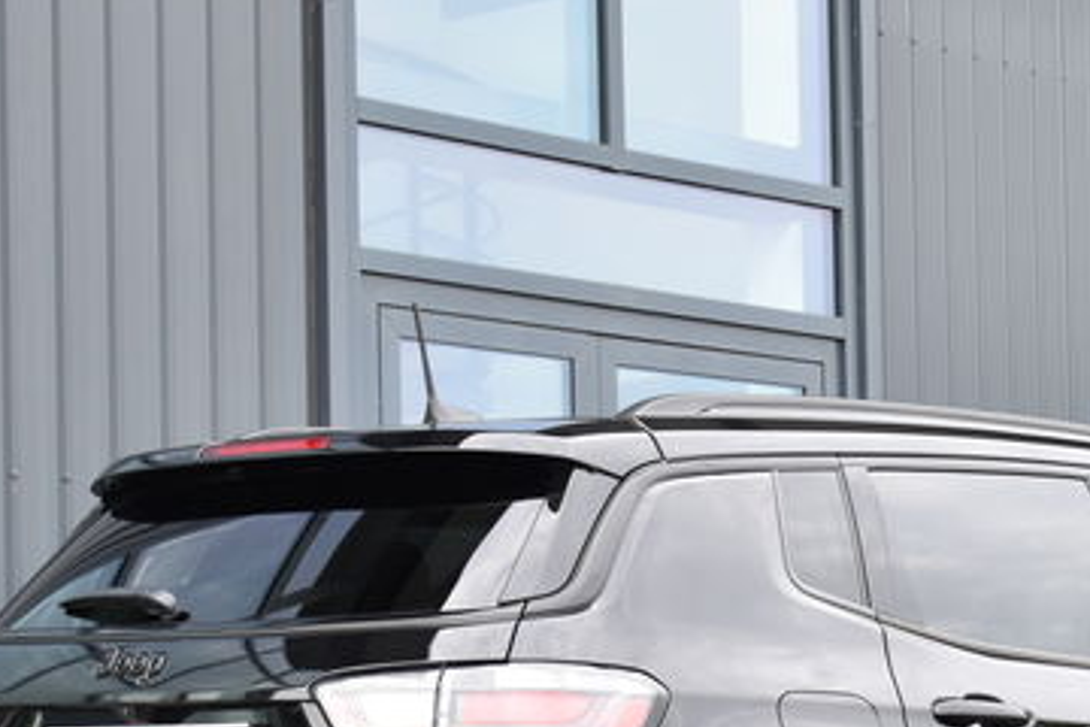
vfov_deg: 12.1
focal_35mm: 112
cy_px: 635
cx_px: 960
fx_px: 3403
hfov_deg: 17.9
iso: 400
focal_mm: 27
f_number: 4.5
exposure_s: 1/80
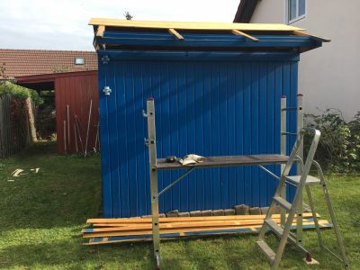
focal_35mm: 29
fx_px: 302
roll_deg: +1.2
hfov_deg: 61.7
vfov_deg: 48.2
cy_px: 135
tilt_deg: -6.0
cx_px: 180
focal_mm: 4.15
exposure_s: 1/534
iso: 25
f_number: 2.2
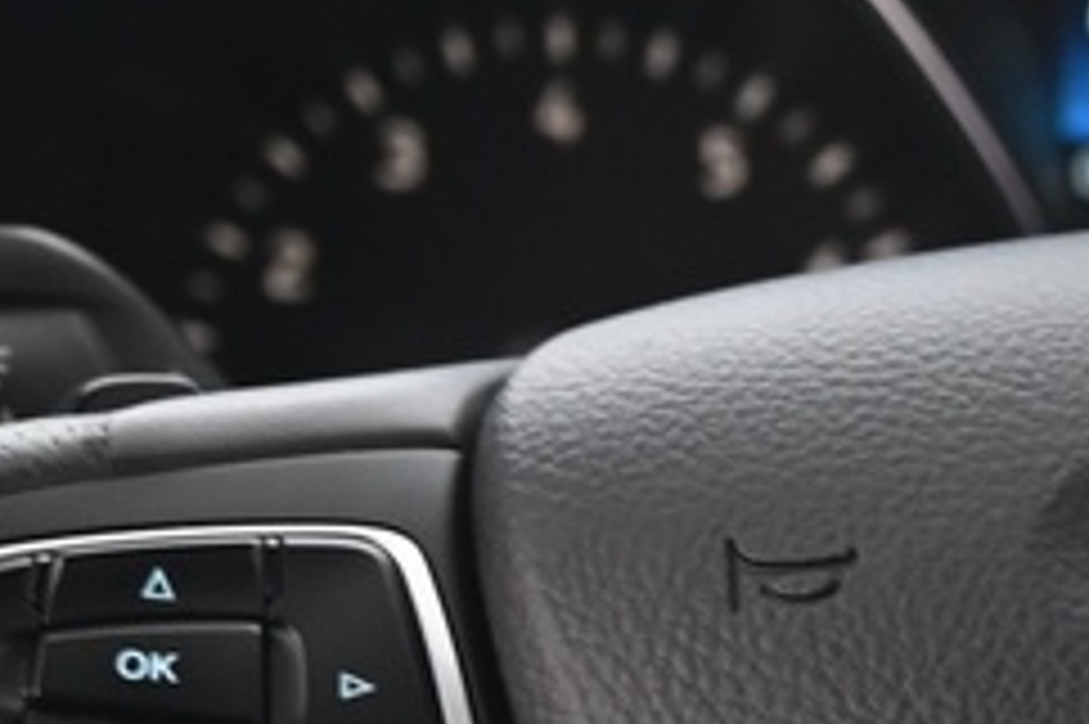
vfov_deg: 6.0
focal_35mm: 228
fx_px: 6892
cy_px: 746
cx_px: 1400
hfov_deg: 8.9
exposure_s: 1/8
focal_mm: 34
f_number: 4
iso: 1250
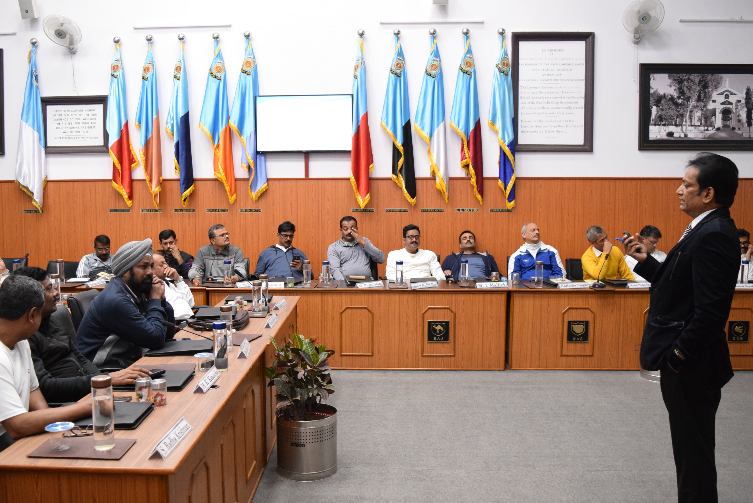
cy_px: 253
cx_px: 361
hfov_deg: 58.7
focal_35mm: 32
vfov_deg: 41.2
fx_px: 670
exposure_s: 1/100
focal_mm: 20
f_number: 3.8
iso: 3200
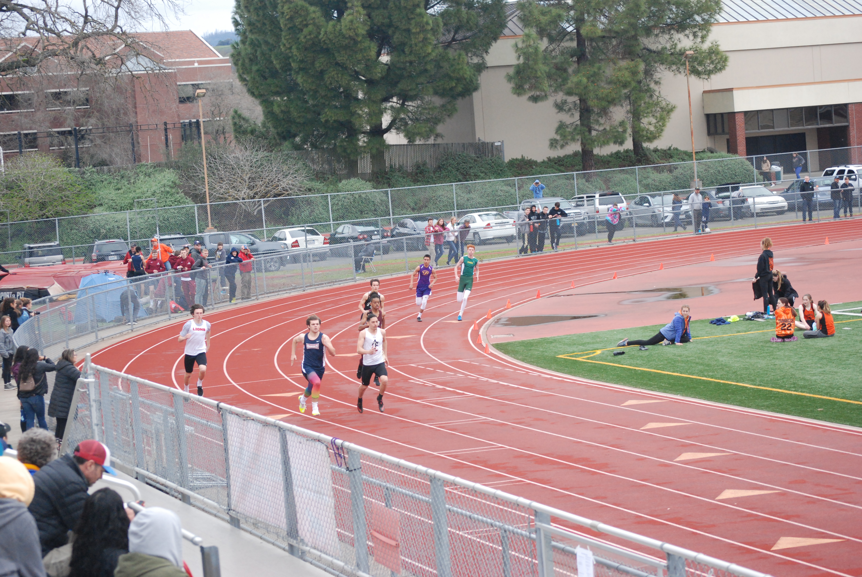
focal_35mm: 98
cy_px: 288
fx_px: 2337
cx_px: 431
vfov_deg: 14.1
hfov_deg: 20.9
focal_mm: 65
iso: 1000
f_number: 6.3
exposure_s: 1/640
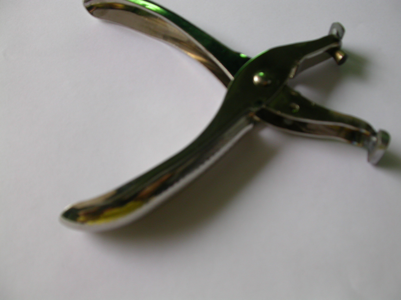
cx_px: 200
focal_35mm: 38
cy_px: 150
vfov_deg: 37.7
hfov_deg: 49.0
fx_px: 440
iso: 100
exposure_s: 1/83
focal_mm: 7.85
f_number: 3.3
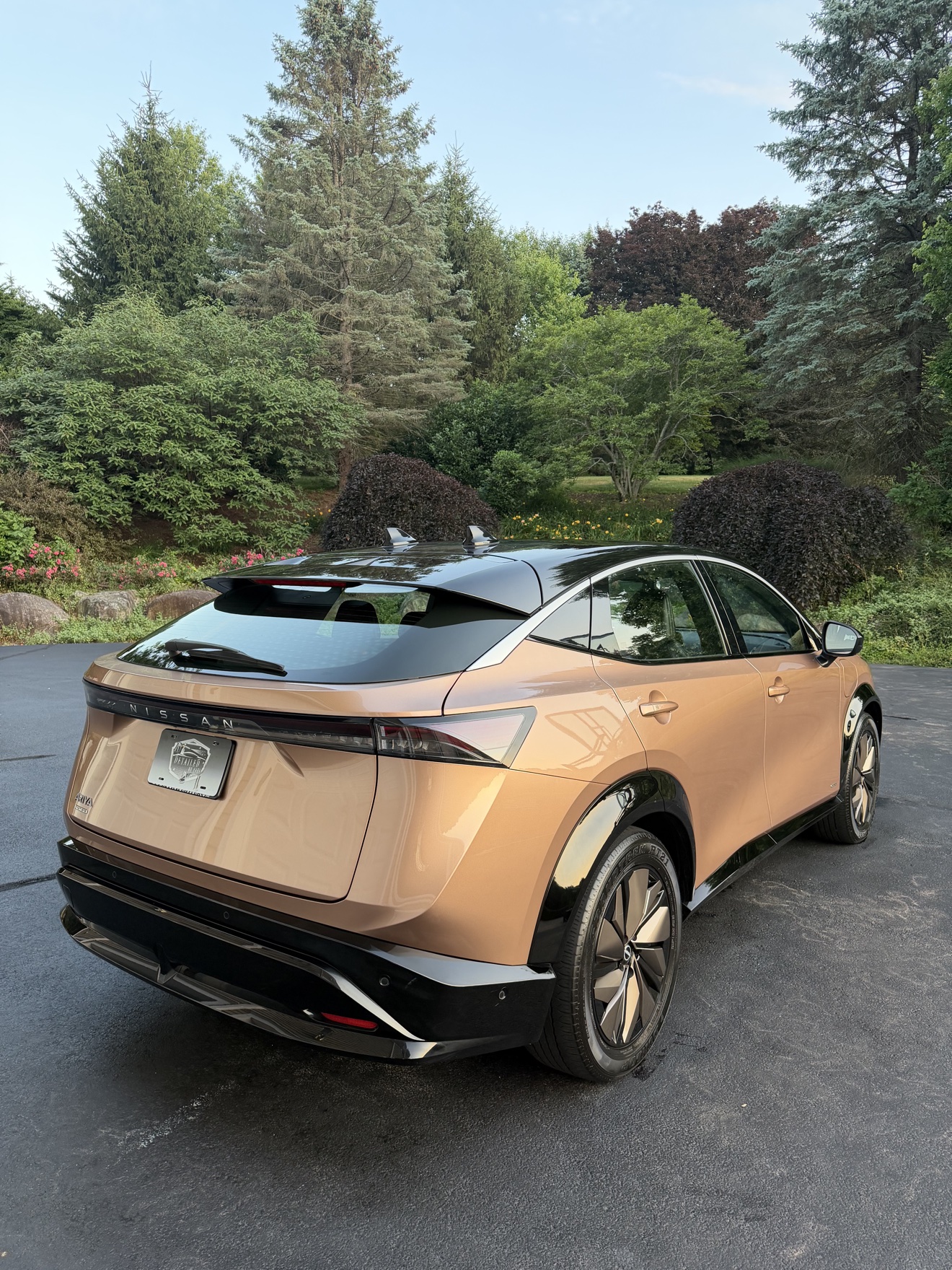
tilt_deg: -6.2
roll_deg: +1.0
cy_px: 635
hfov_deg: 56.8
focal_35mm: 24
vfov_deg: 71.6
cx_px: 476
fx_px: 880
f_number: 1.78
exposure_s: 1/121
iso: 125
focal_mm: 6.76
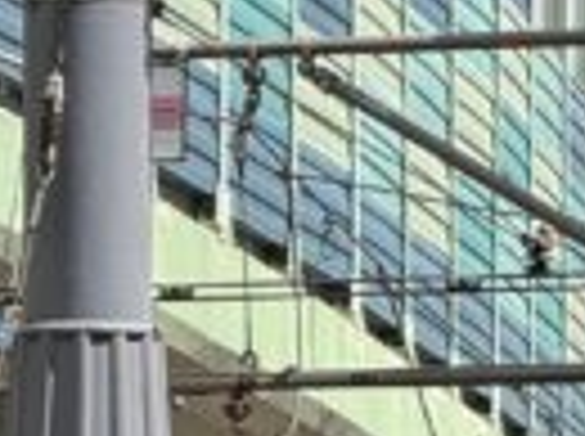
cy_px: 1029
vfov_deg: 1.9
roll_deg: +0.4
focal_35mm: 789
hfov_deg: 2.5
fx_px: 13309
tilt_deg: +1.3
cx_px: -1053
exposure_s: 1/638
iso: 50
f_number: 2.8
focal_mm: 16.89
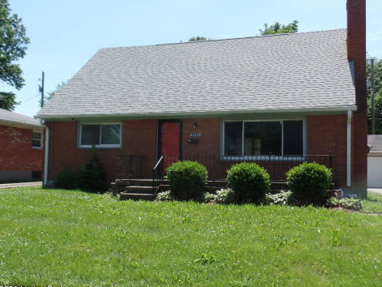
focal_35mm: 38
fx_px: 419
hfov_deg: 49.0
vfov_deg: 37.7
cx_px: 197
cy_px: 148
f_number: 3.4
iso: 80
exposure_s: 1/500
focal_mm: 6.2
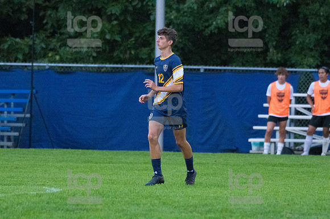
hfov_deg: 4.9
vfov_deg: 3.3
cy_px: 110
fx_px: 3848
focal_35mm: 420
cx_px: 165
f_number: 5.6
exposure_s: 1/2000
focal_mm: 280
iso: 6400
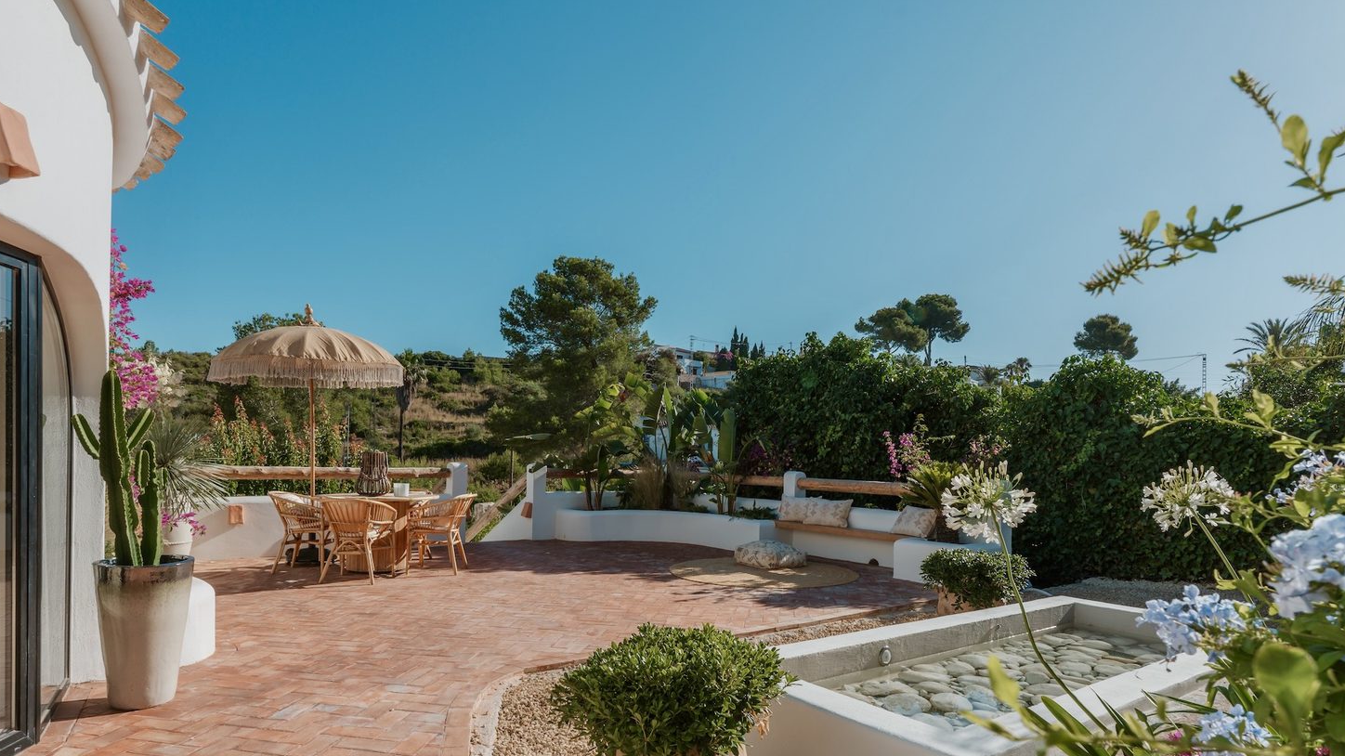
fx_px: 784
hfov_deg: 81.2
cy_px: 464
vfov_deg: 51.0
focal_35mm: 22
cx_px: 670
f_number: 10
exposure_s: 1/500
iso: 160
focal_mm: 19
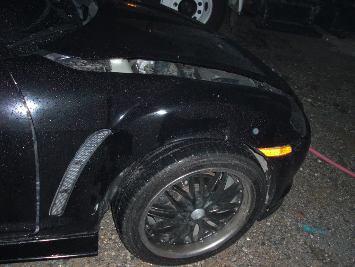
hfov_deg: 51.4
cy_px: 134
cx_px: 178
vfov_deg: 39.7
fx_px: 369
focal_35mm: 36
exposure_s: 1/60
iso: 200
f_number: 2.8
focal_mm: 6.3
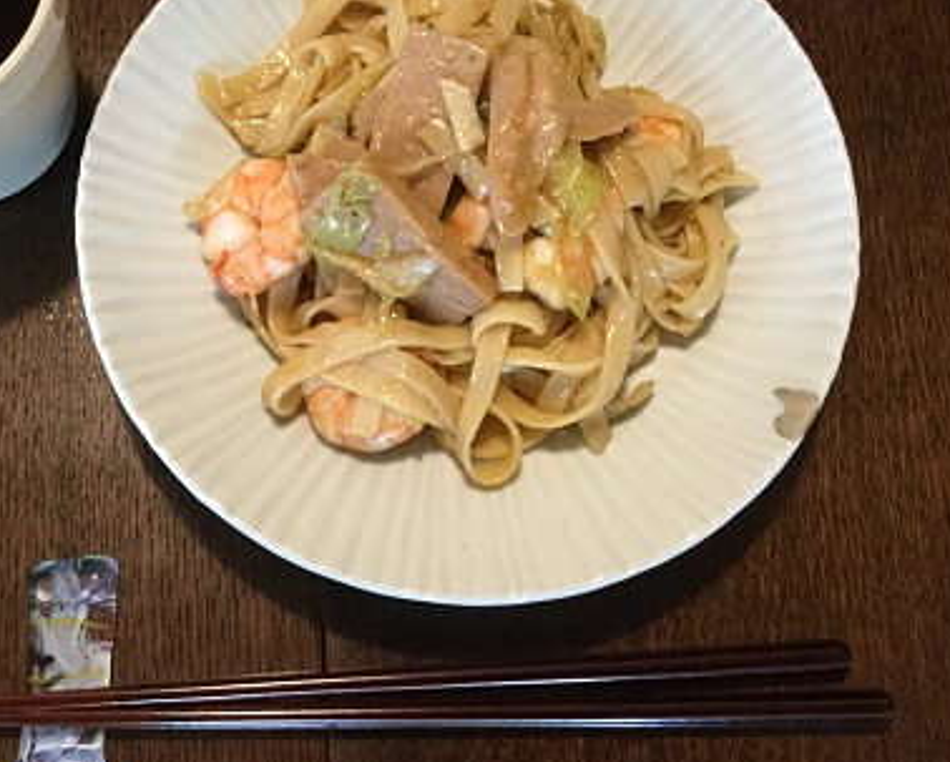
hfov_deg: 45.4
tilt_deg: -74.8
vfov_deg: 37.3
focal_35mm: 40
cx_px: 367
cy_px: 326
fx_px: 1126
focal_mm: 3.3
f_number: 2.4
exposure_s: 1/15
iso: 200
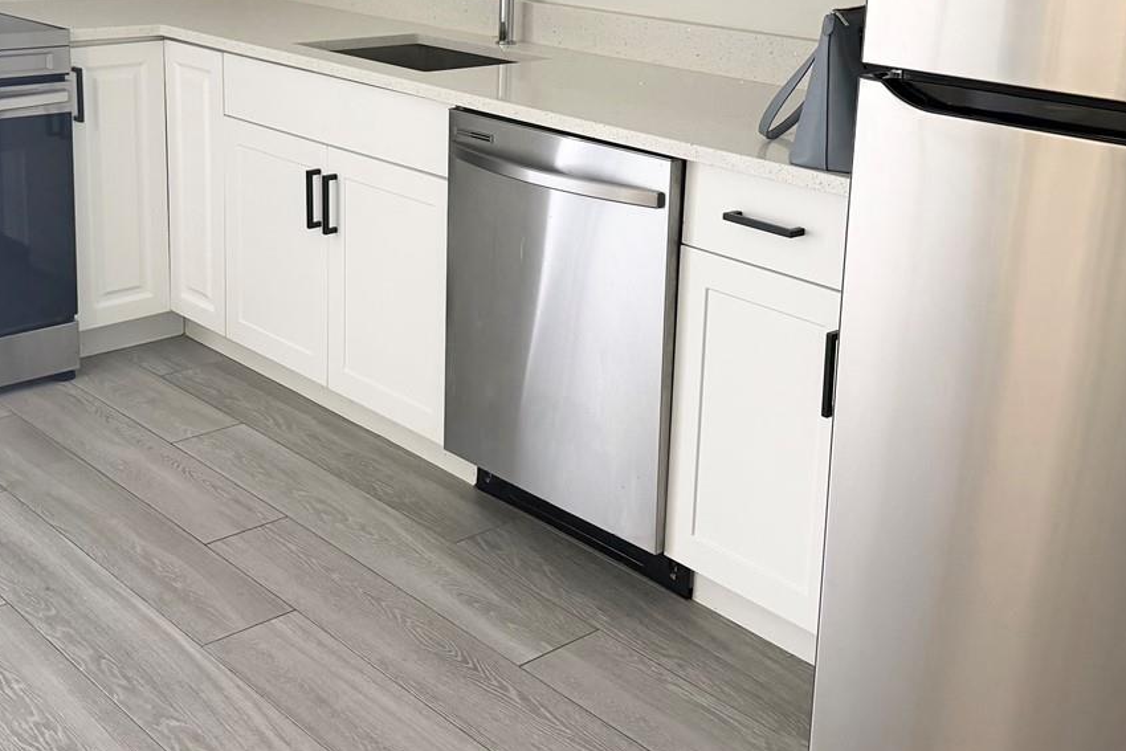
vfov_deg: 28.0
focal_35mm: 47
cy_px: 142
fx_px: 1470
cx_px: 436
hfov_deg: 41.7
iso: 200
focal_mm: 6.76
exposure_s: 1/60
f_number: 1.78
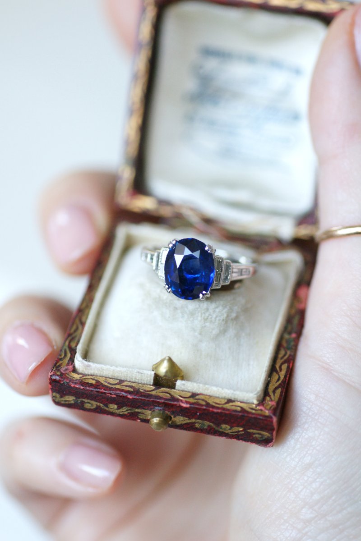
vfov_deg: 19.5
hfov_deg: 13.0
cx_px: 180
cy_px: 270
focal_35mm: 105
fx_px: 1579
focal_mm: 70
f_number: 2.8
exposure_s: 1/125
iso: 800
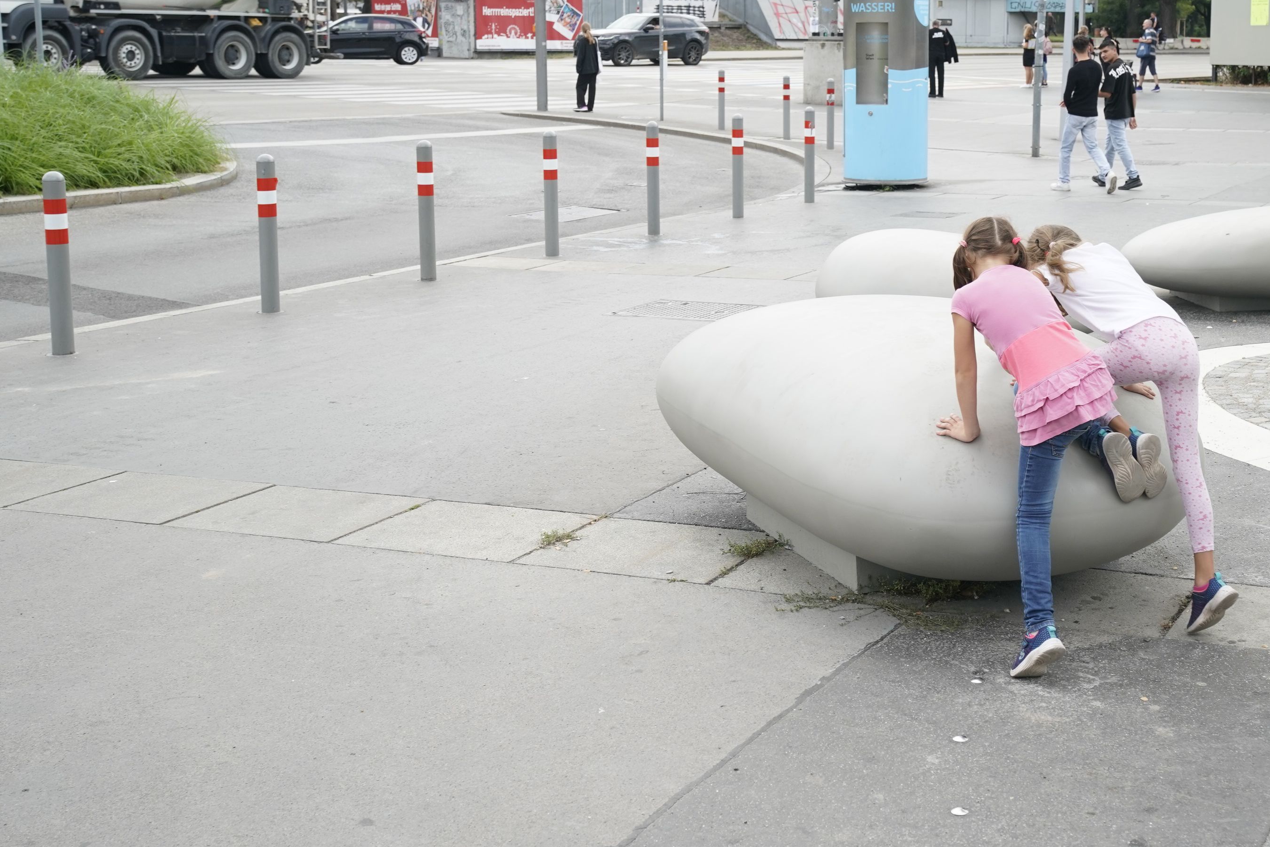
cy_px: 263
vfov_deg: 25.8
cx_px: 905
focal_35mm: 52
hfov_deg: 37.5
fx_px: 1834
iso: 320
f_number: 5.6
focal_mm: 35
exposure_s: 1/500
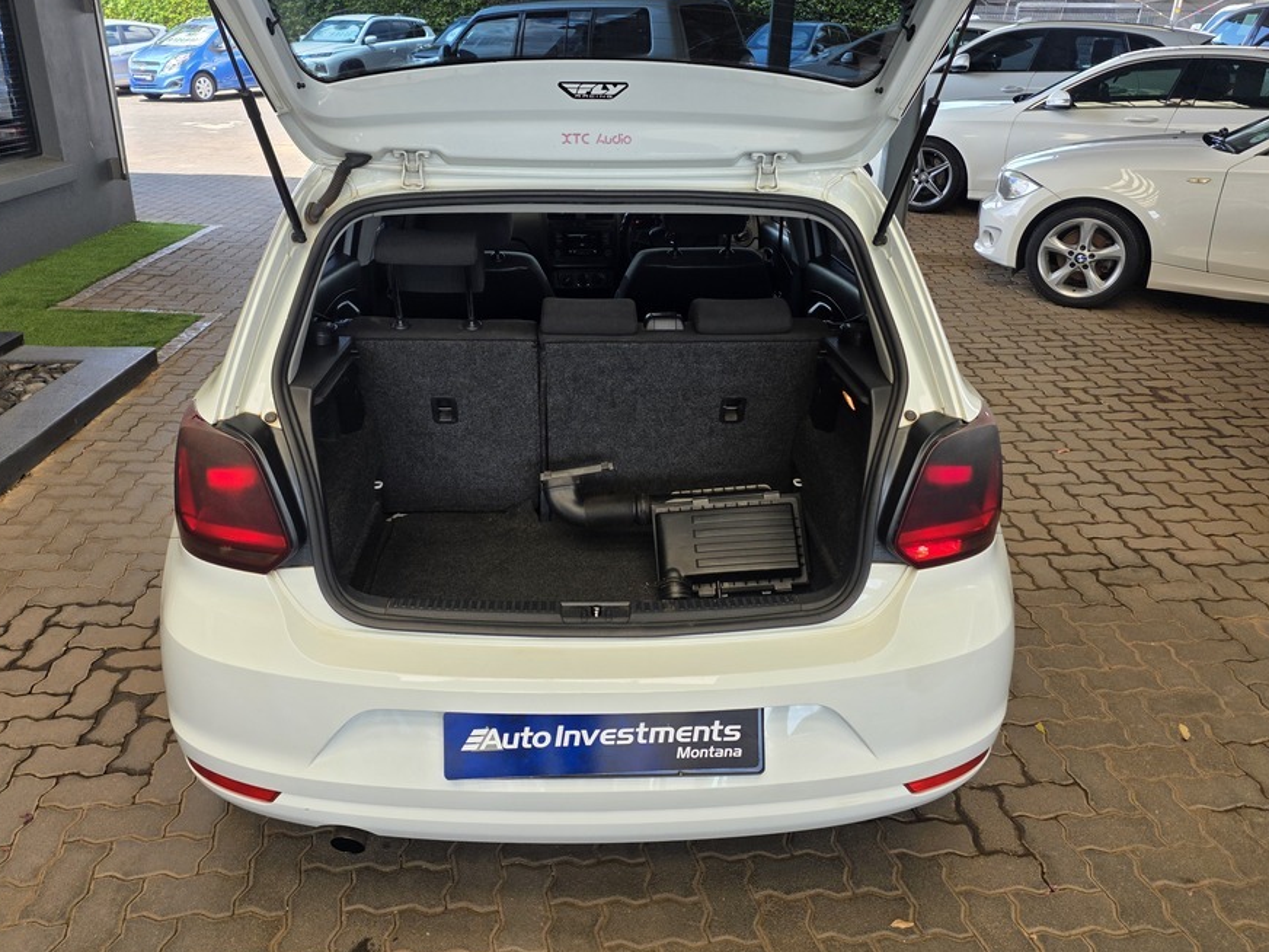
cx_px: 607
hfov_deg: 65.3
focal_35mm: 27
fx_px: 990
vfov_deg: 51.3
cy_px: 431
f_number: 1.7
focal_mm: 6.25
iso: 40
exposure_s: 1/359
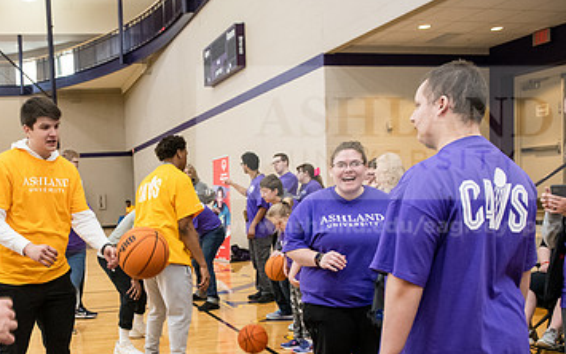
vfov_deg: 31.5
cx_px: 148
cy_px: 259
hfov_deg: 47.6
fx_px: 617
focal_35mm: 40
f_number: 3.5
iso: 3200
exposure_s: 1/160
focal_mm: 24
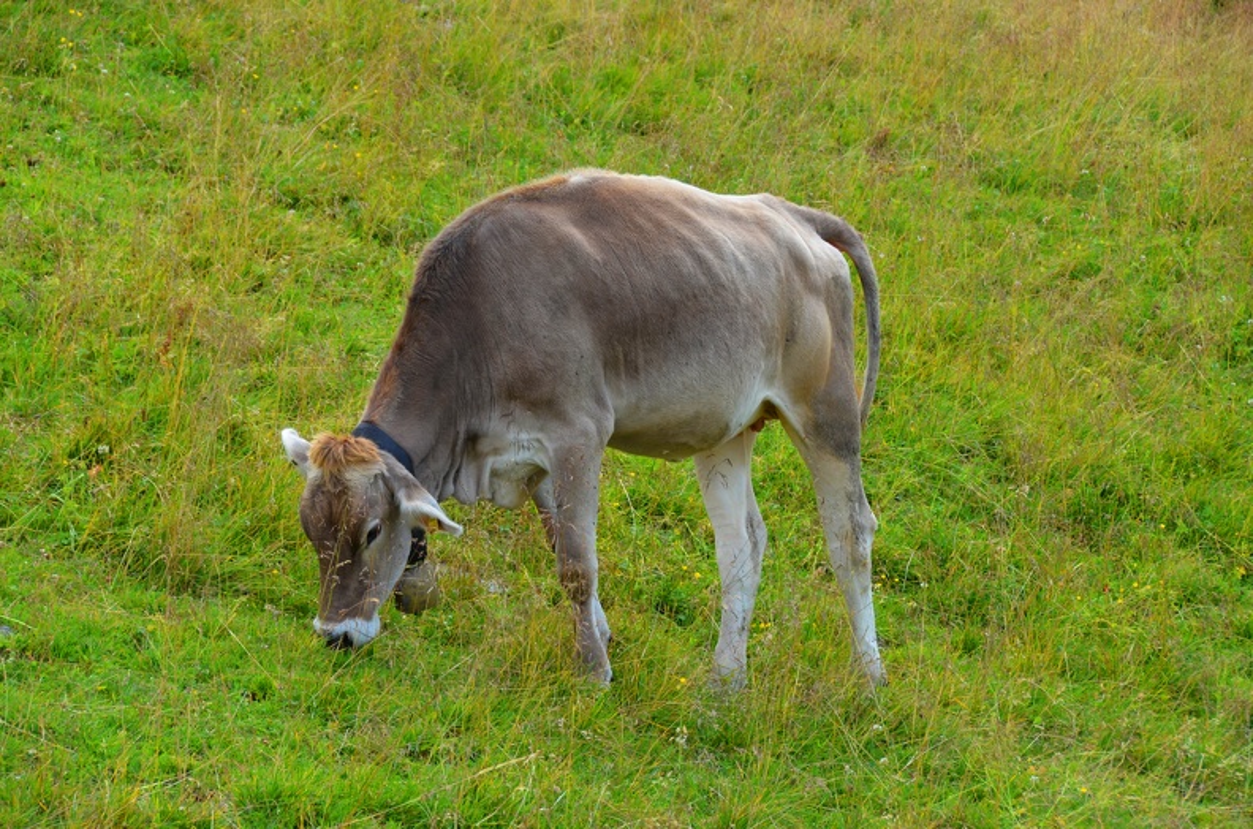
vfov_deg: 8.7
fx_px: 5469
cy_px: 414
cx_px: 626
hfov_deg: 13.1
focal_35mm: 158
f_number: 8
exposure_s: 1/250
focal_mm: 105
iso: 180
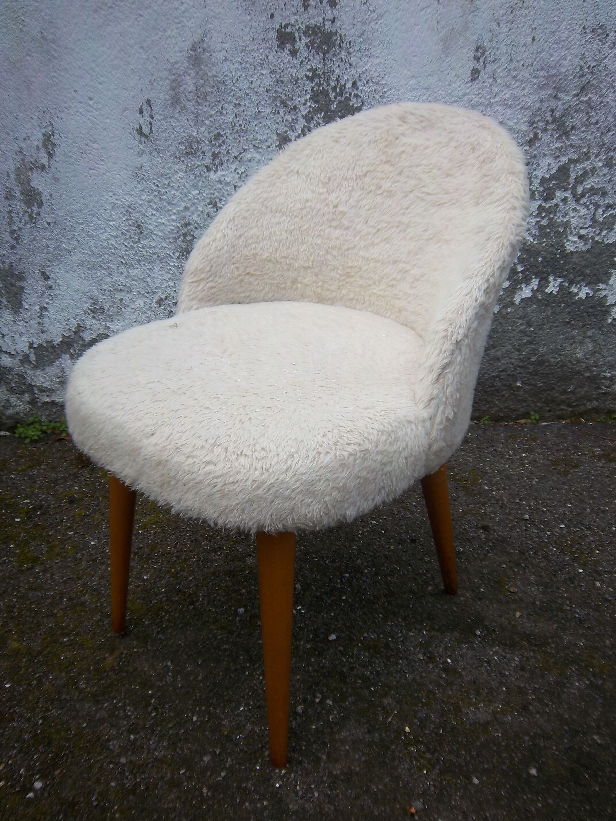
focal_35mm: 28
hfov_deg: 49.7
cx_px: 308
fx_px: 664
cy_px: 410
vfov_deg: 63.4
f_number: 3.5
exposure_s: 1/320
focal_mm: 5.1
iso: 64
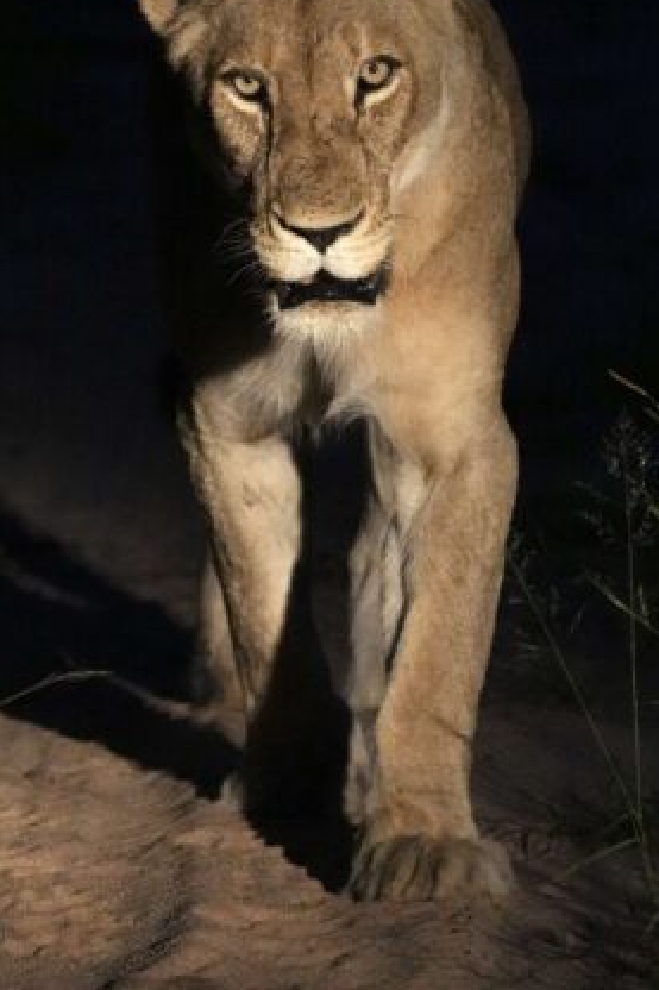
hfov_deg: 3.6
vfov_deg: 5.4
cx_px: 319
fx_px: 10579
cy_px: 376
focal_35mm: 385
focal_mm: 178
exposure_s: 1/400
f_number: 4
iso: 5000
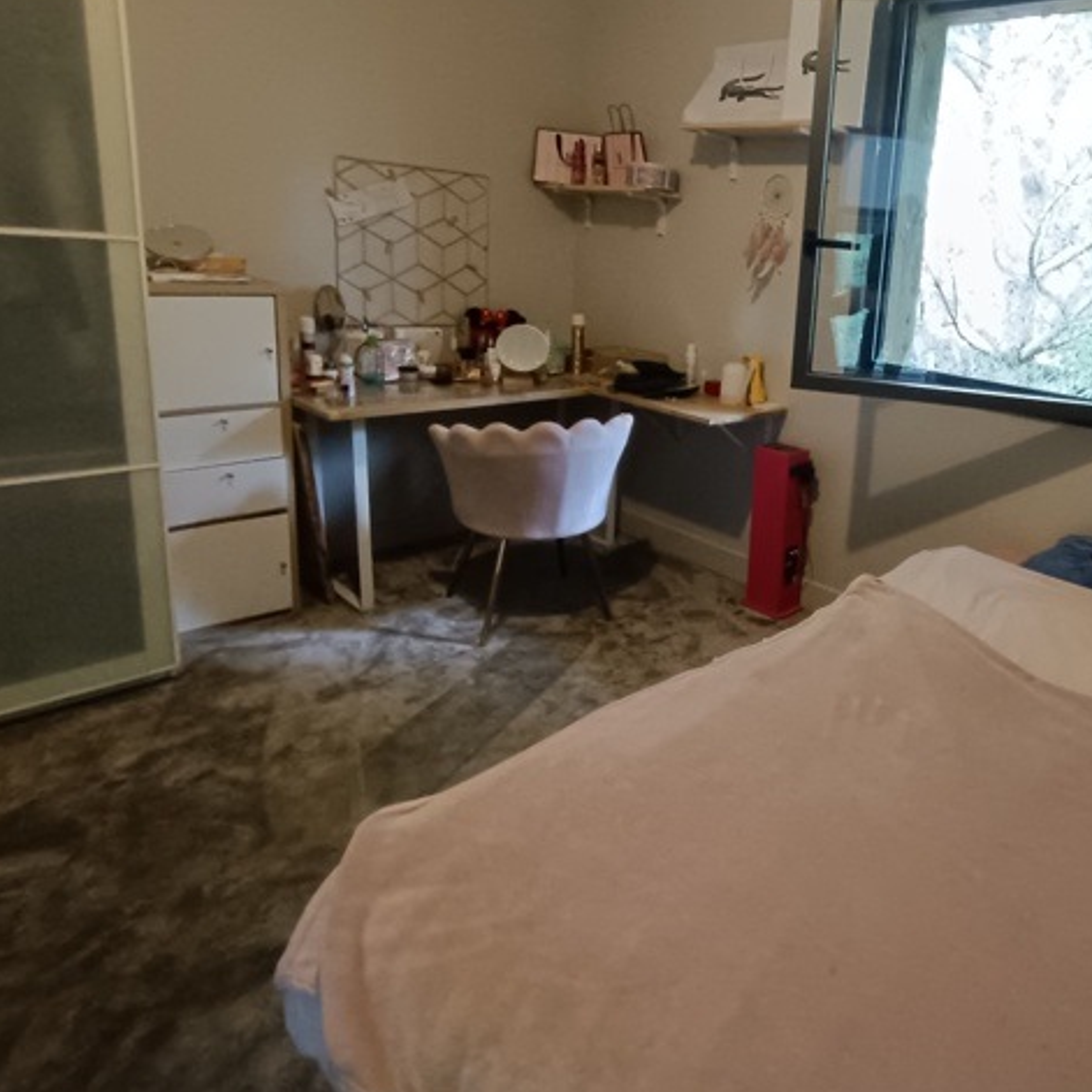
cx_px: 805
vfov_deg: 64.5
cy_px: 443
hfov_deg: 61.8
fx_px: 857
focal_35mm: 24
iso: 643
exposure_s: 1/50
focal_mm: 1.66
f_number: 2.2
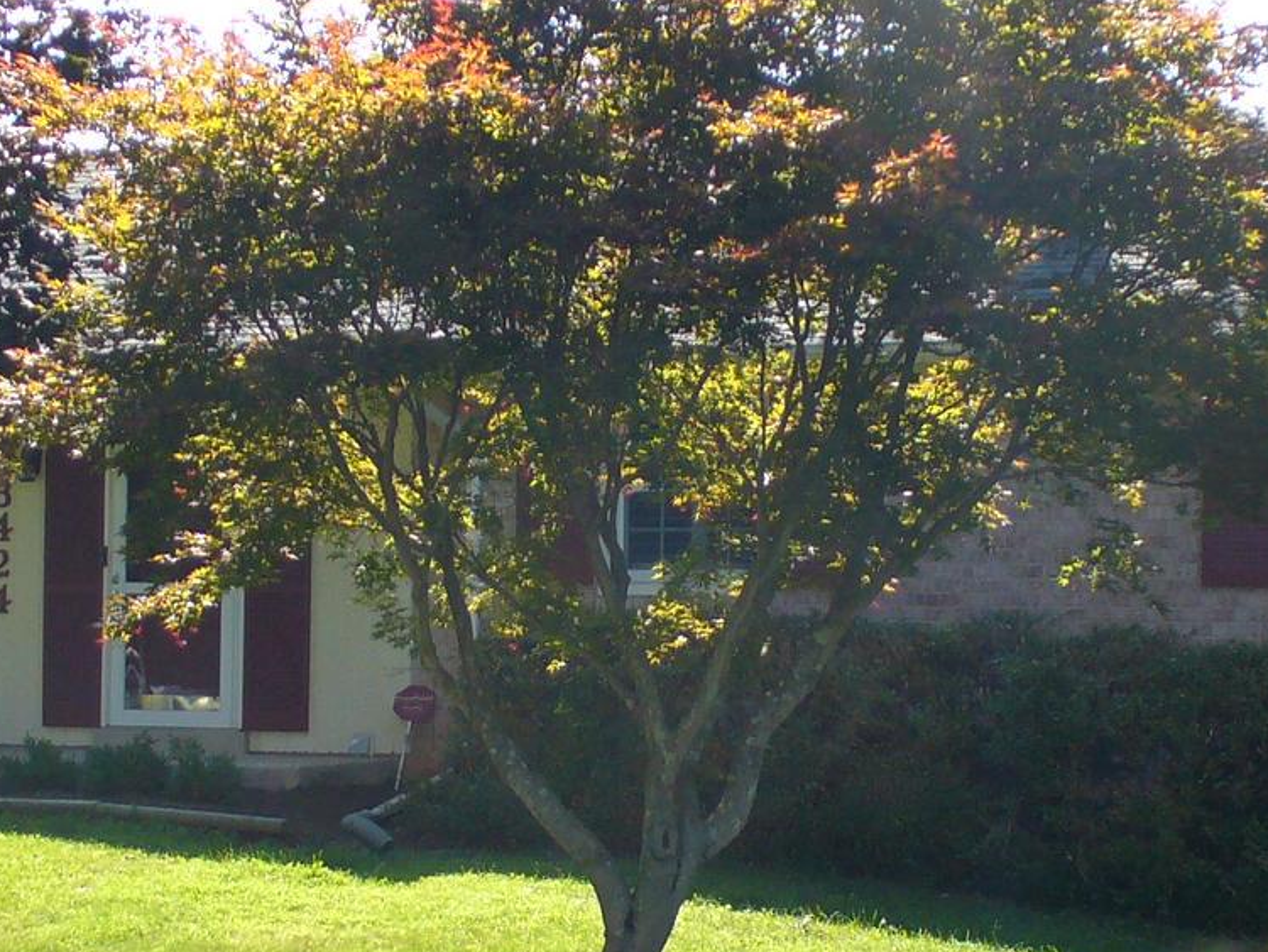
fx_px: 3701
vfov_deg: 14.6
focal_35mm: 101
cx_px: 827
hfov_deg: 19.4
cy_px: 616
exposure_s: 1/320
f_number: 2.8
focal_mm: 6.1
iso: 80
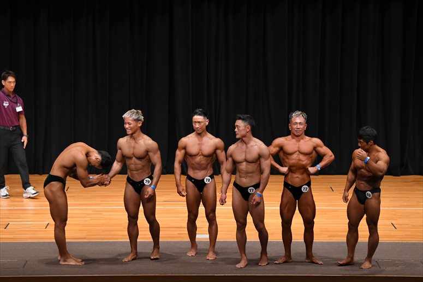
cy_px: 141
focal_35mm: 147
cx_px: 212
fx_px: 1726
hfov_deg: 14.0
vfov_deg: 9.3
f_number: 5.6
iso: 4000
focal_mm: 98
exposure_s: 1/400
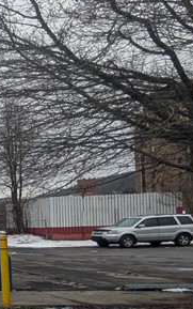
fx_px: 378
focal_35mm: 45
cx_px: -271
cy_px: 231
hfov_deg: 15.2
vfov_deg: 43.0
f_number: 1.7
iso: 55
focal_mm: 2.02
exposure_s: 1/532
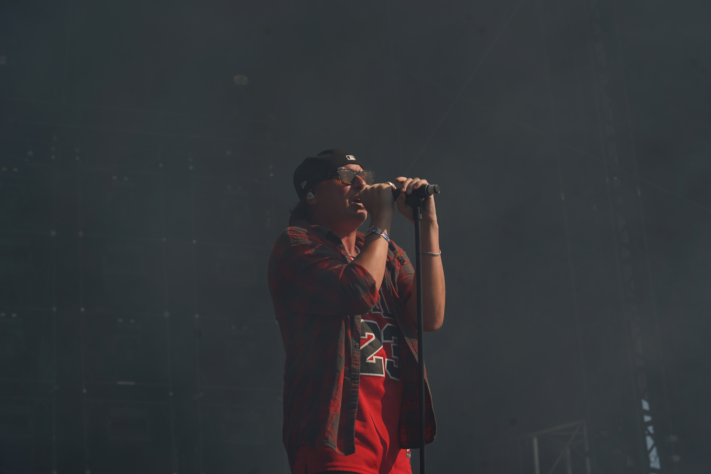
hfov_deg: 19.5
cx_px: 356
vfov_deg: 13.0
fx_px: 2074
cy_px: 237
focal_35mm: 105
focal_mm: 105
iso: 100
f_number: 8
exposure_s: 1/500
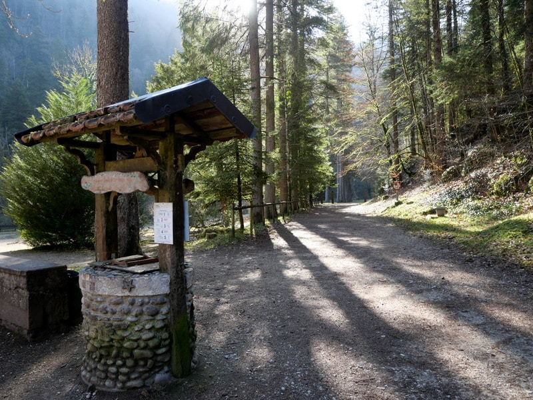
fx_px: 370
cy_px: 200
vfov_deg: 56.8
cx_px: 266
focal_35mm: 24
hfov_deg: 71.6
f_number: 4
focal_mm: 12
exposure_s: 1/125
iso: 200
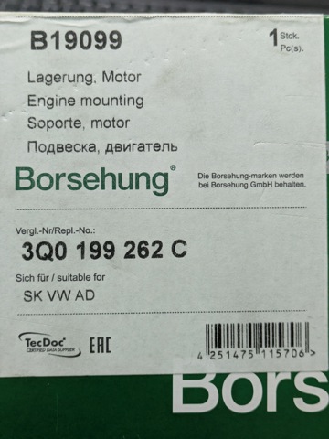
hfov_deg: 28.6
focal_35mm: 51
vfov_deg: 37.5
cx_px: 164
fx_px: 646
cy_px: 220
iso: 457
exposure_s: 1/100
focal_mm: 5.43
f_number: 1.89
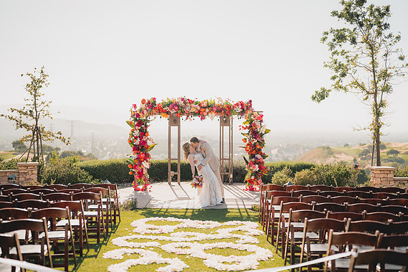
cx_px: 203
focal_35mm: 51
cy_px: 135
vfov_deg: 26.5
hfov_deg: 38.9
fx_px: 578
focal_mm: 50
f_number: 1.6
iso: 50
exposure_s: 1/3200
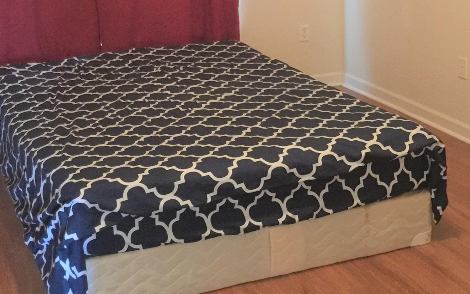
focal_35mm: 62
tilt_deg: -9.1
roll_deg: +0.6
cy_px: -14
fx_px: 794
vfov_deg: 20.2
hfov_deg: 32.9
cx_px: 201
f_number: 2.2
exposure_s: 1/4
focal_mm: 4.15
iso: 125
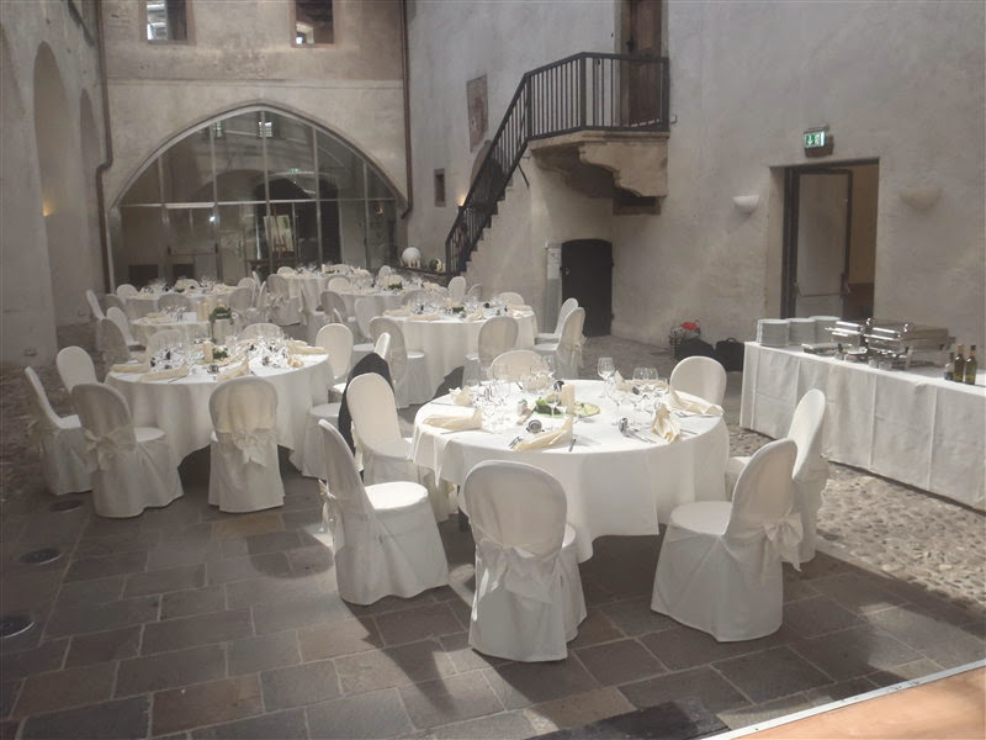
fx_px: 798
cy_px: 370
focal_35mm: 28
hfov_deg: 63.4
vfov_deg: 49.7
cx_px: 493
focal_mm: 5
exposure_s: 1/30
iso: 125
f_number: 3.5
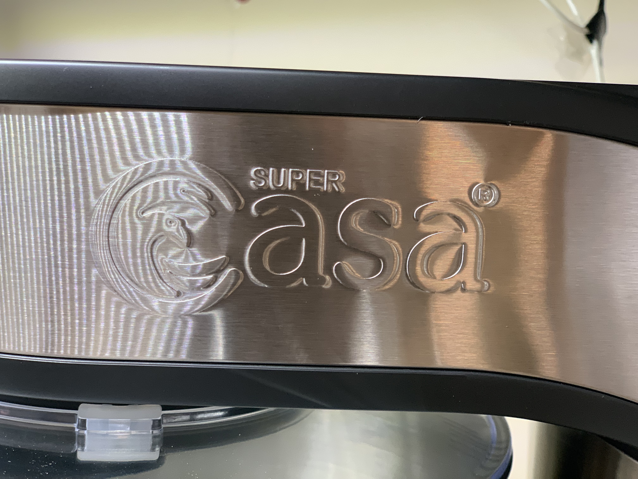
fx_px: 958
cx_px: 319
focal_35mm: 52
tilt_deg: -5.8
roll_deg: -2.5
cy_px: 240
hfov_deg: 36.8
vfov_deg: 28.0
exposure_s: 1/50
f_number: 2.4
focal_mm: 6
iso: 125
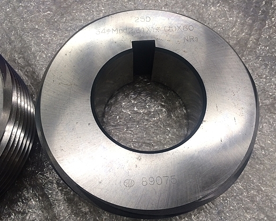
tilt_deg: -71.5
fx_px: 253
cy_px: 110
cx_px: 142
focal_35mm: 31
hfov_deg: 57.1
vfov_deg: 47.2
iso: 32
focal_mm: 4.15
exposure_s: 1/30
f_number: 2.2
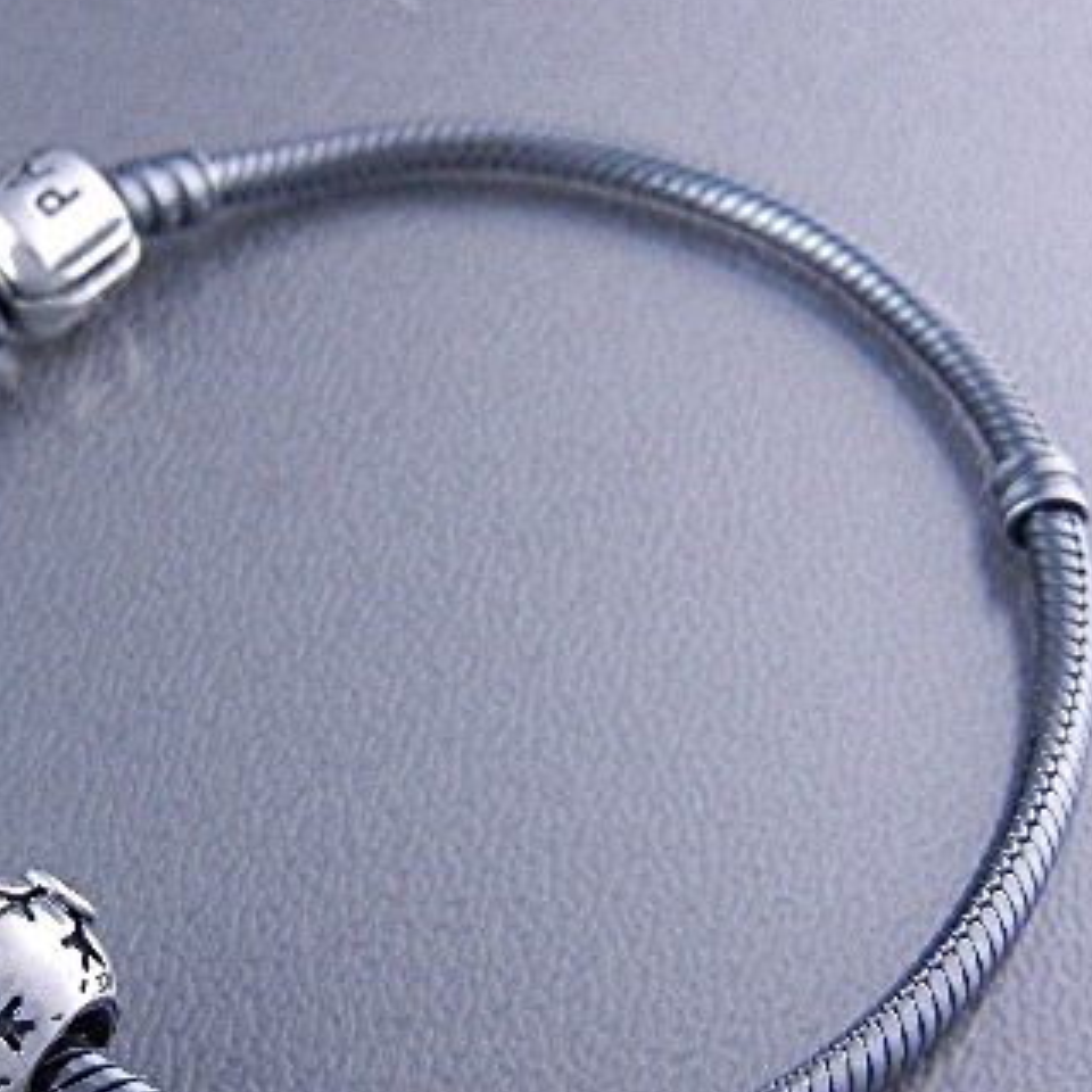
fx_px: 2463
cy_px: 655
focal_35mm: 69
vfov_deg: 25.0
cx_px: 297
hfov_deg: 24.8
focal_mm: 7.1
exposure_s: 1/21
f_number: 3.7
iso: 400
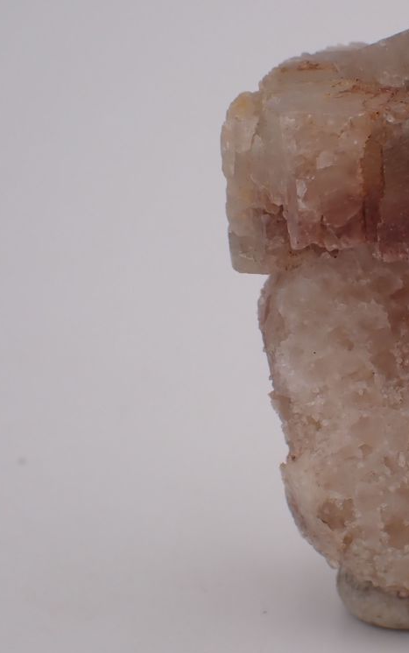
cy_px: 327
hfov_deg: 9.2
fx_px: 2530
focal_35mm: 142
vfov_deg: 14.7
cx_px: 418
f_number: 6.3
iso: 125
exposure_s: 1/400
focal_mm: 18
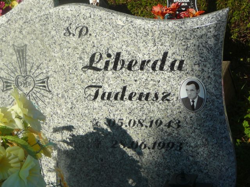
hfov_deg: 23.8
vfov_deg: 18.0
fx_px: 592
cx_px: 125
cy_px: 94
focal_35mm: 82
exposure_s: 1/400
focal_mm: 12.2
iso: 80
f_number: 6.3
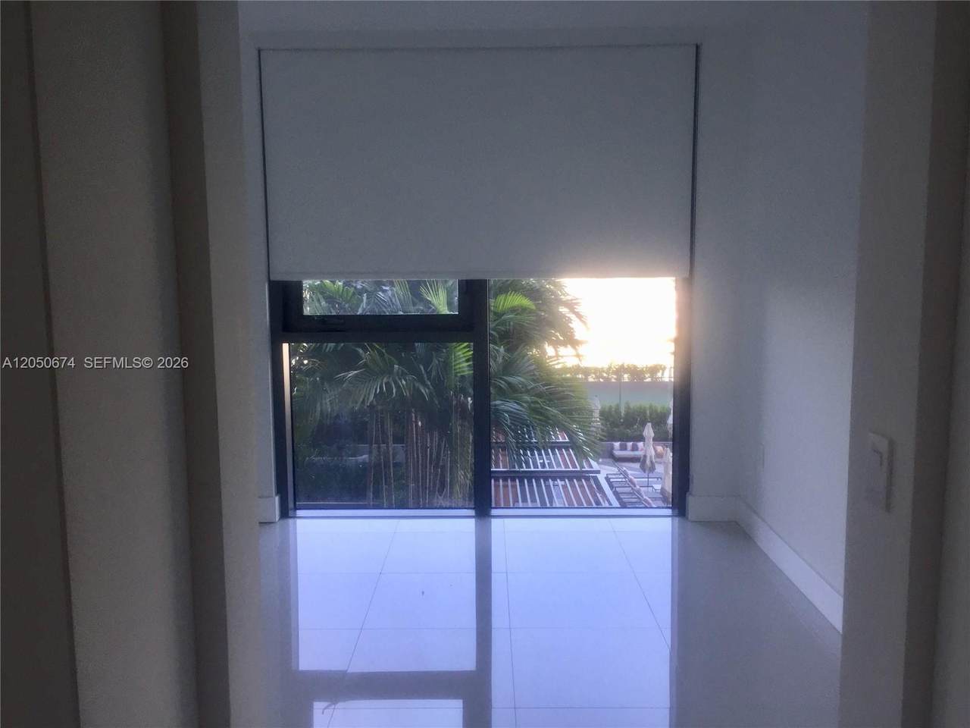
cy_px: 364
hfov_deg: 61.7
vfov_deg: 48.2
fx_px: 813
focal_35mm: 29
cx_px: 485
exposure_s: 1/120
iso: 50
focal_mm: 4.15
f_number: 2.2
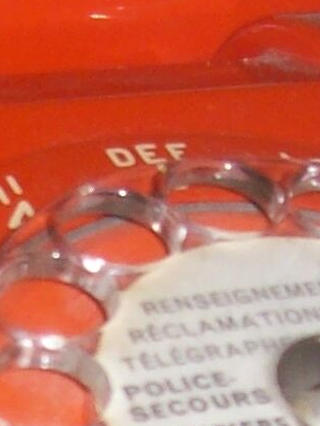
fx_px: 3055
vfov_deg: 7.8
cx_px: -8
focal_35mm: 248
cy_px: 714
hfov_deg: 6.0
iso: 80
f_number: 2.7
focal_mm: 6
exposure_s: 1/64
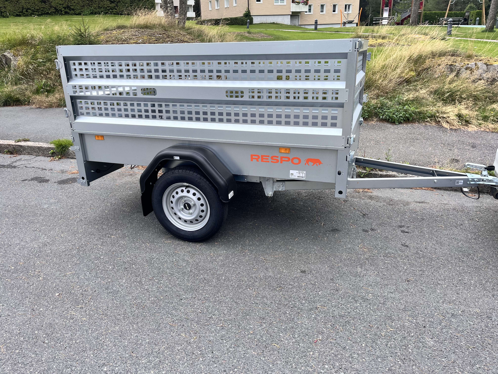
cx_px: 249
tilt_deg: -23.3
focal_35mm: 26
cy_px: 187
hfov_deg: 67.3
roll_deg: +2.0
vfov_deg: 53.1
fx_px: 374
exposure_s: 1/951
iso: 50
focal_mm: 5.1
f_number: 1.6
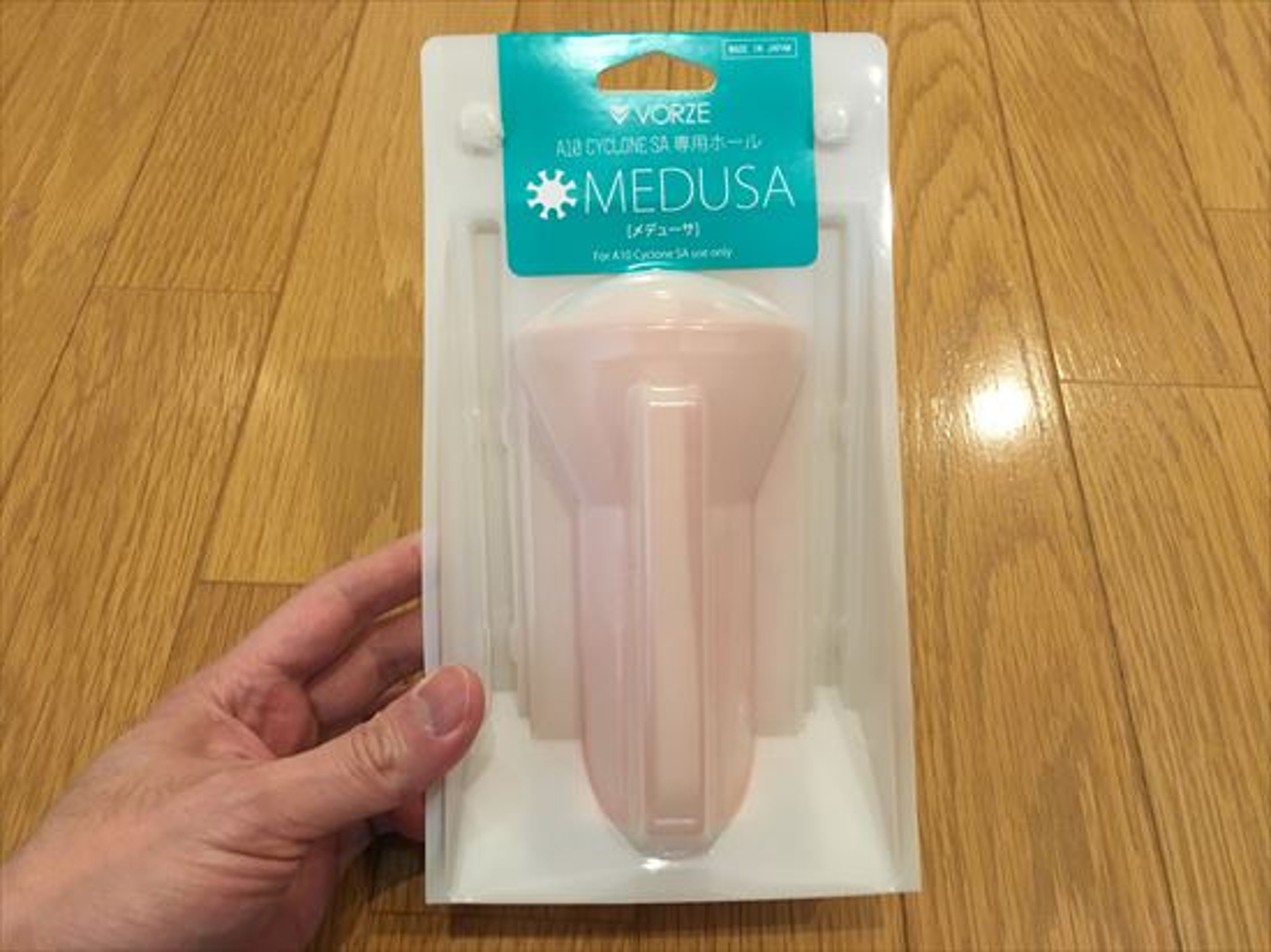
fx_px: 1064
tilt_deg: -56.8
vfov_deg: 48.2
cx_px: 636
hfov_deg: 61.7
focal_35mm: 29
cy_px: 476
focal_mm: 4.15
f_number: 2.2
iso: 125
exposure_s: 1/30
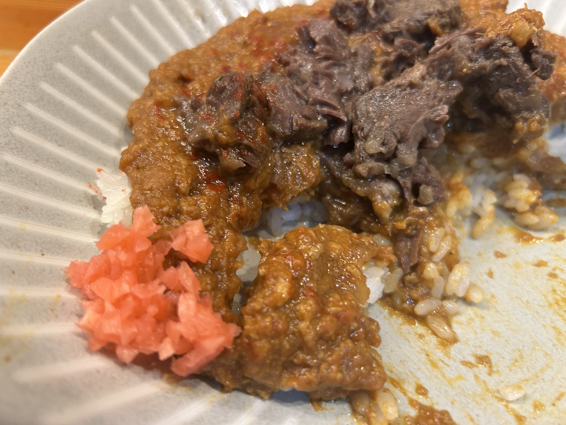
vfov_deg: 53.1
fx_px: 425
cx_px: 283
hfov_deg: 67.3
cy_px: 212
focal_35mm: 26
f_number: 1.5
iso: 160
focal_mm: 5.7
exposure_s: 1/50
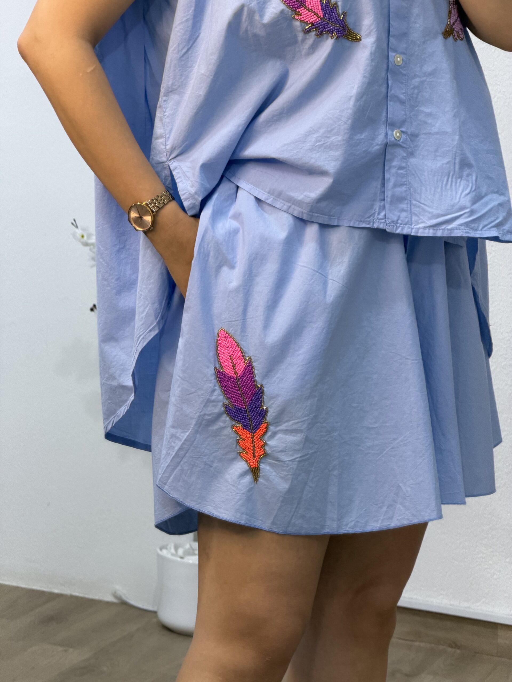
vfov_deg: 19.6
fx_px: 1972
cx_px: 256
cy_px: 341
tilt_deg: -27.6
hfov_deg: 14.8
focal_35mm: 100
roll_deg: -2.2
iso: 250
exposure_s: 1/96
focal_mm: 16.89
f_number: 2.8
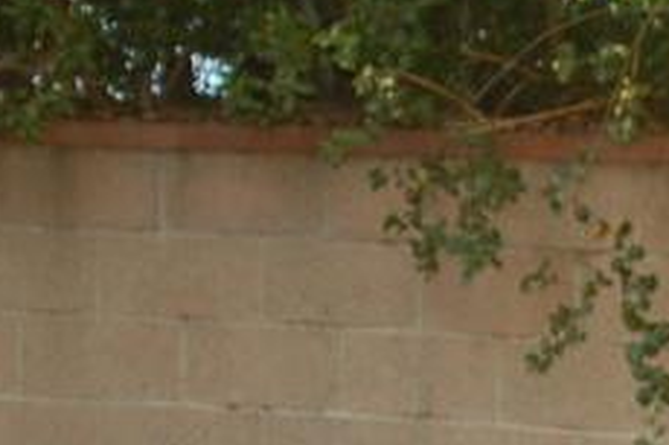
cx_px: 864
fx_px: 3105
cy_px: 438
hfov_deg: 12.0
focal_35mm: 167
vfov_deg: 8.2
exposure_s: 1/60
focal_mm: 25
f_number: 4
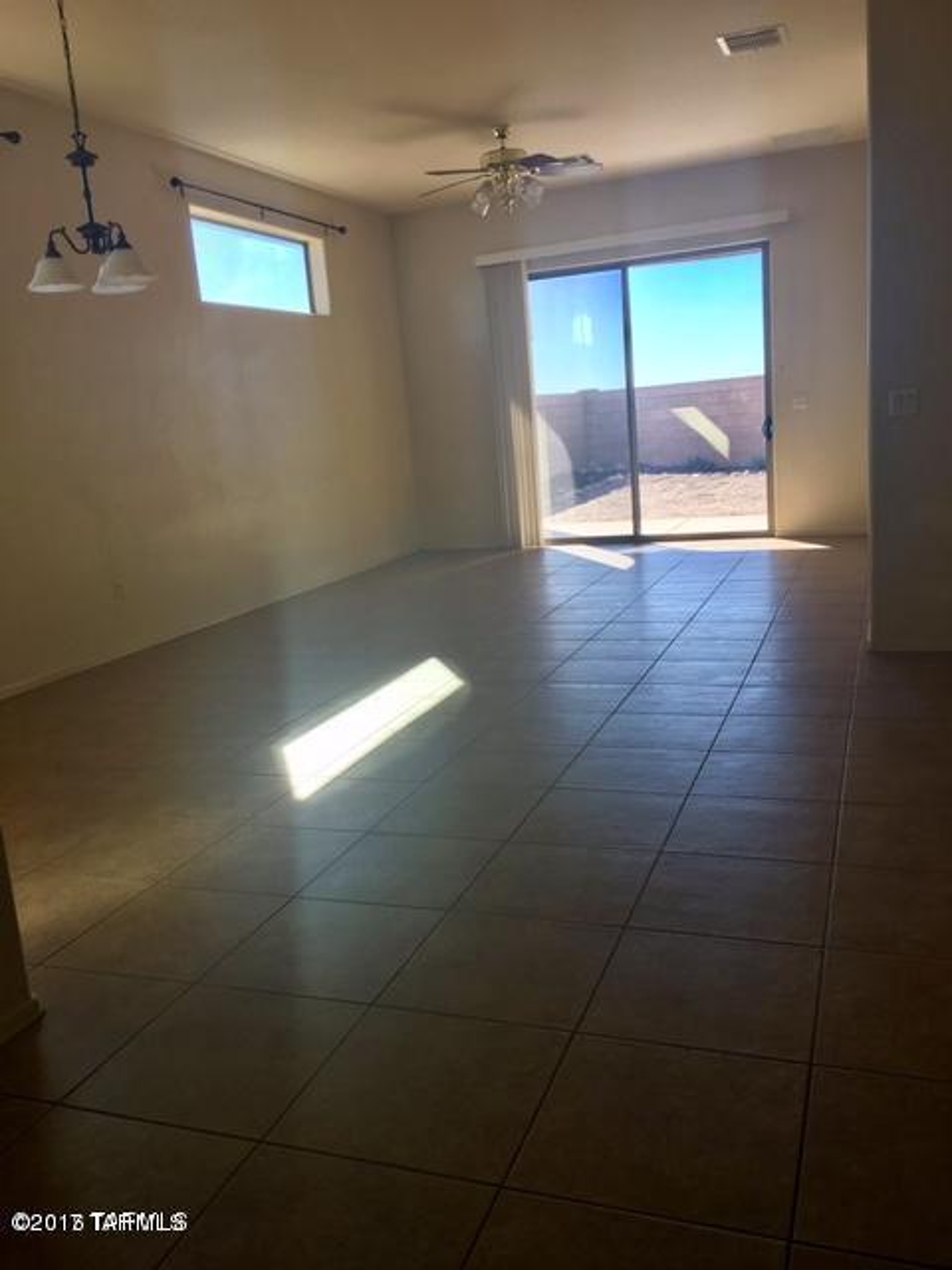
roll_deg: +5.7
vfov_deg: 61.7
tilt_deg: -11.4
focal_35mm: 29
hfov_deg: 48.2
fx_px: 1063
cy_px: 635
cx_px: 476
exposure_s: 1/222
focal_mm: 4.15
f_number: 2.2
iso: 25
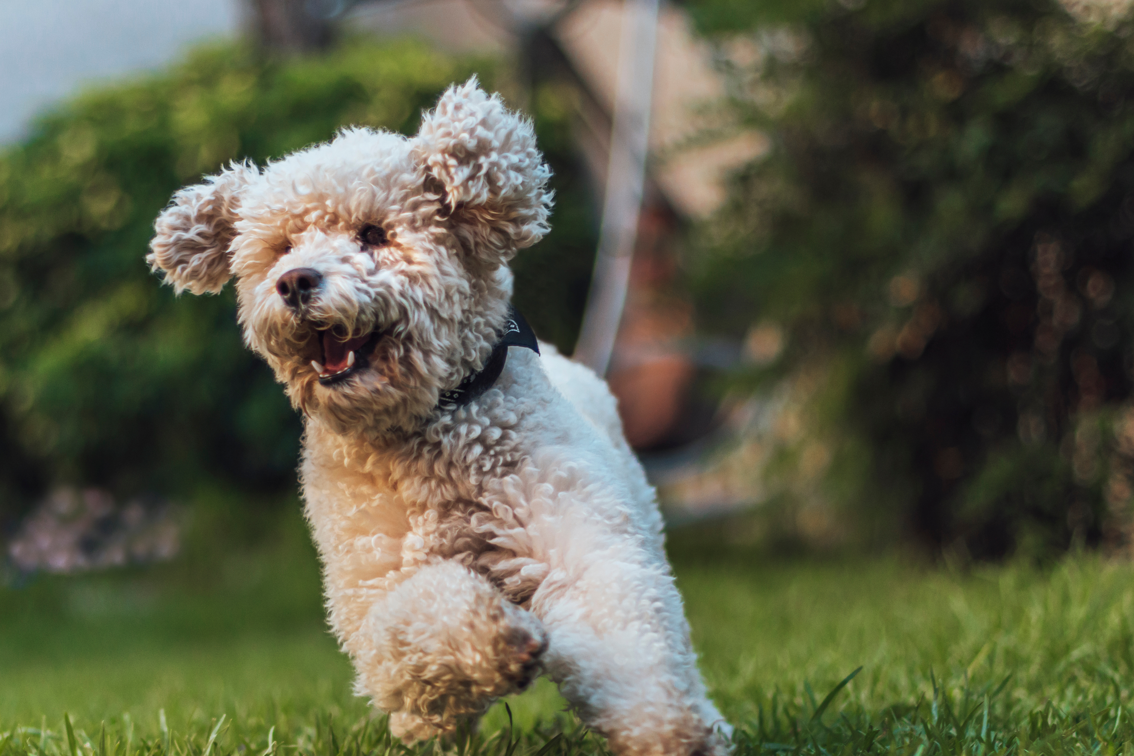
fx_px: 3150
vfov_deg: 13.7
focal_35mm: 100
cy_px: 461
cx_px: 487
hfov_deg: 20.4
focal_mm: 50
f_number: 1.4
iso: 200
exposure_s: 1/2000
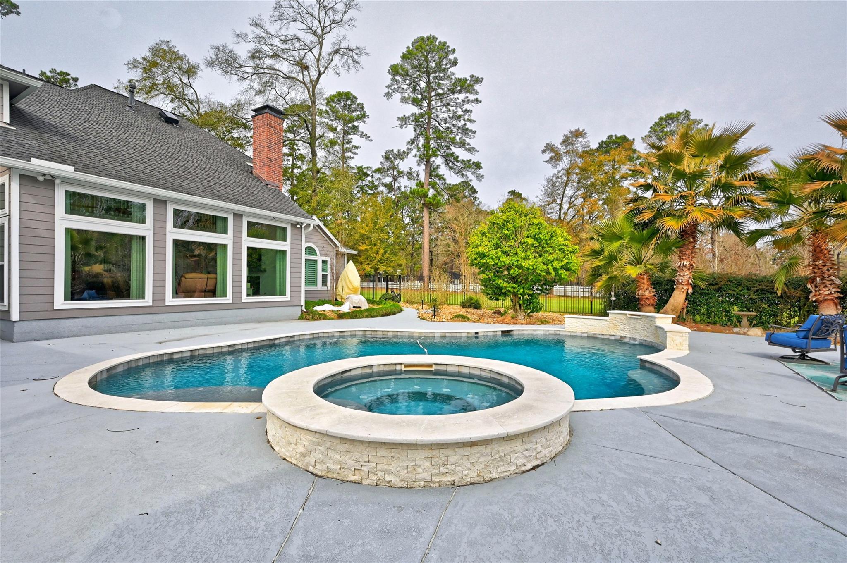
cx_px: 424
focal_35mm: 16
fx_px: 388
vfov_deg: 72.0
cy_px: 282
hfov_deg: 95.0
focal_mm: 16.5
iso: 400
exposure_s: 1/640
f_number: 8
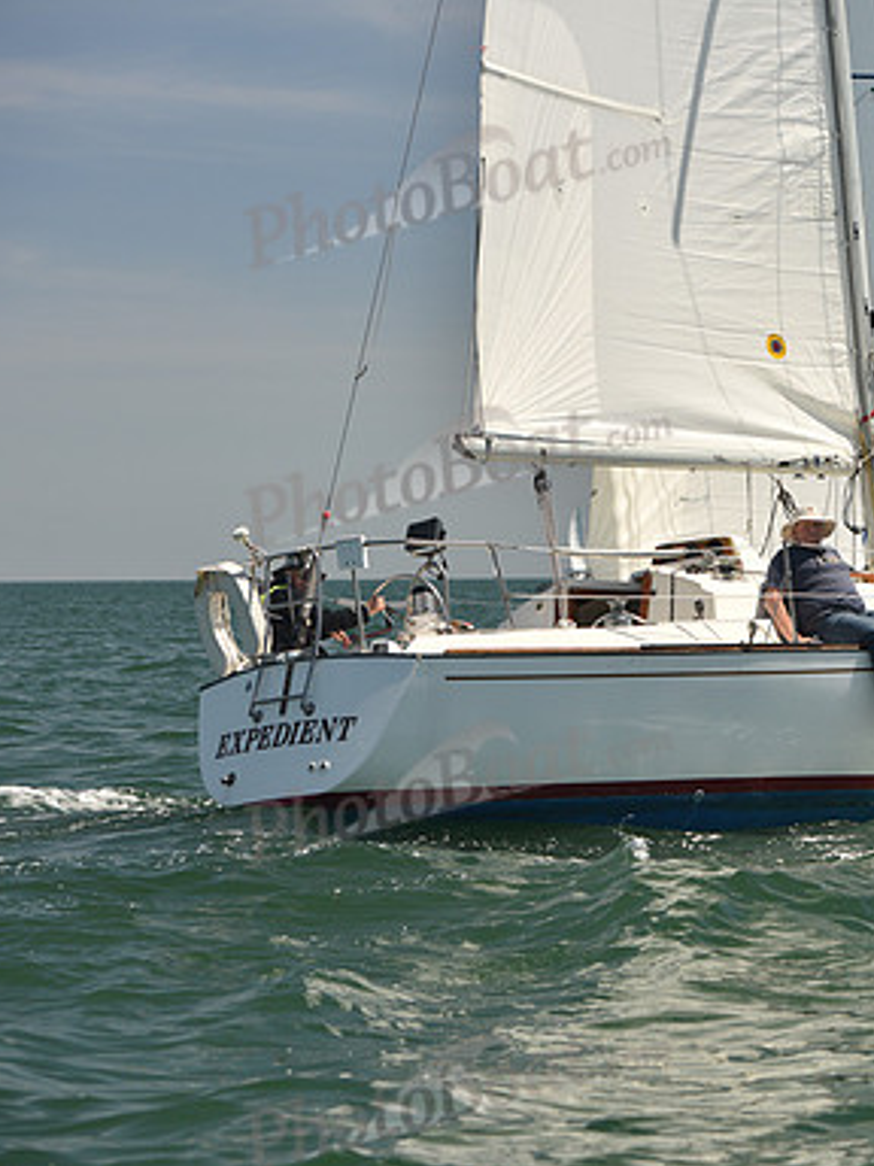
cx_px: 832
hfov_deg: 11.8
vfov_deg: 15.8
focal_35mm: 125
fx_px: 4208
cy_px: 585
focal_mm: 86
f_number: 5.6
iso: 250
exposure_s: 1/800
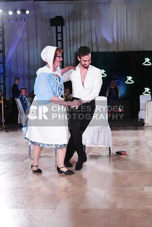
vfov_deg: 28.8
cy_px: 114
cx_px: 76
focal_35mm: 70
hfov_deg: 19.5
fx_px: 443
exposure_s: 1/400
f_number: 4
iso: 2000
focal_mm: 70
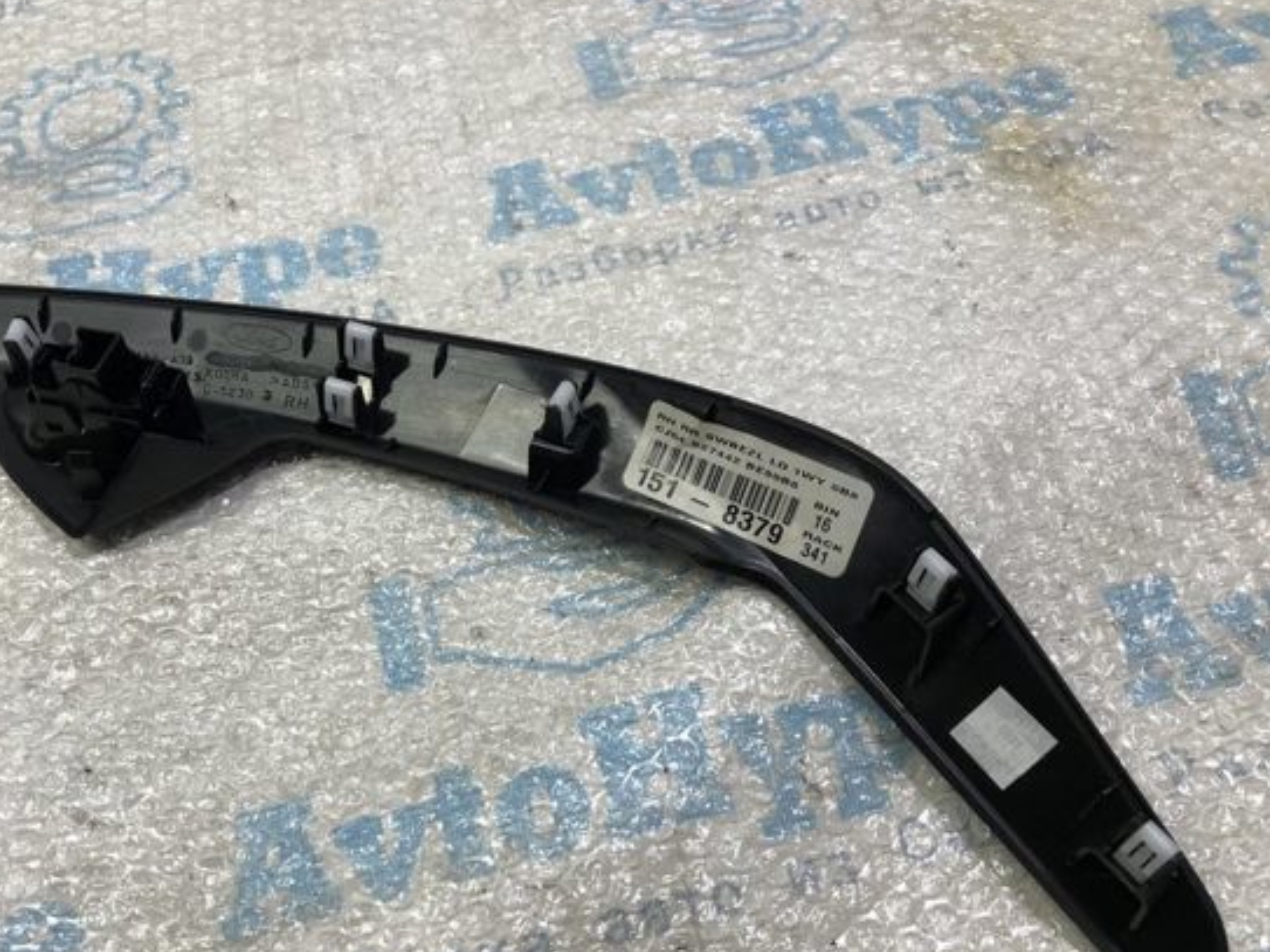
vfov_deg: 42.9
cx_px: 550
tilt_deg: -55.6
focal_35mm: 33
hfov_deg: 55.2
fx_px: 1210
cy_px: 529
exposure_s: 1/33
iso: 20
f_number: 1.8
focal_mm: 4
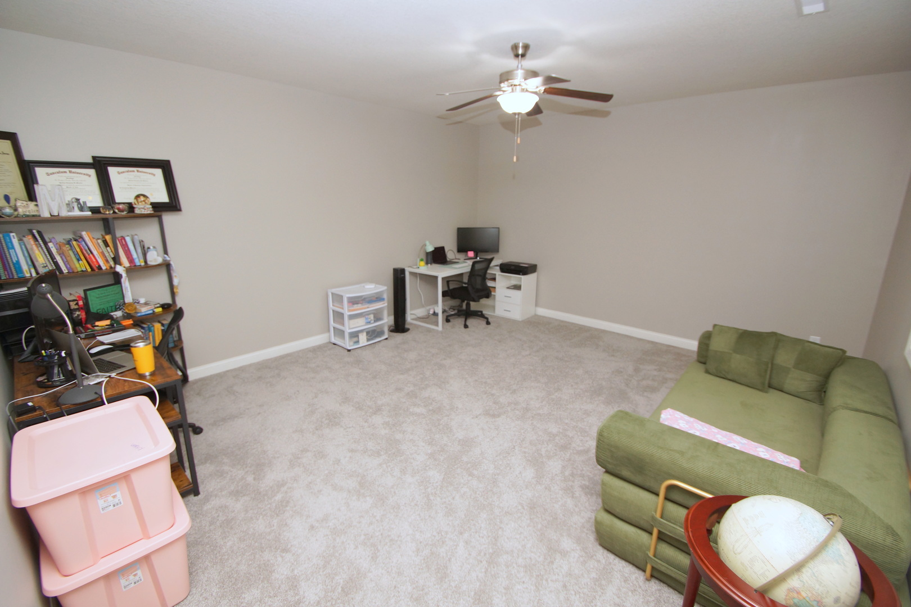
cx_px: 456
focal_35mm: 15
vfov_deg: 77.3
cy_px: 304
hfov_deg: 100.4
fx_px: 380
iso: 400
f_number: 4
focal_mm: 10
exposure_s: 1/60
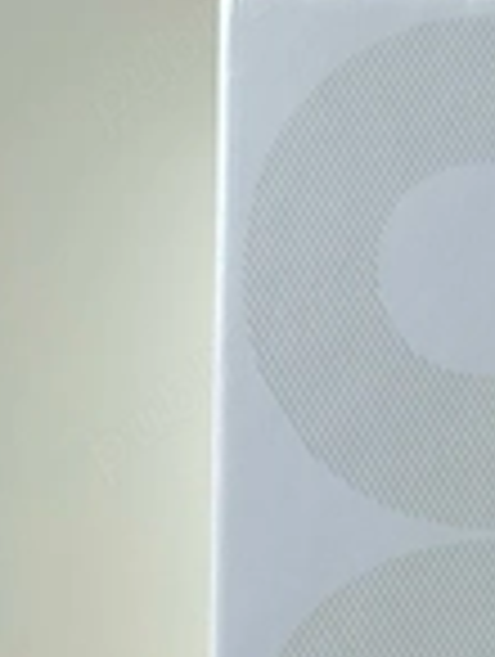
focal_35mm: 71
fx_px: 1350
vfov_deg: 24.9
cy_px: 770
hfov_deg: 19.0
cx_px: 670
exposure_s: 1/79
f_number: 1.5
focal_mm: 5.7
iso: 125
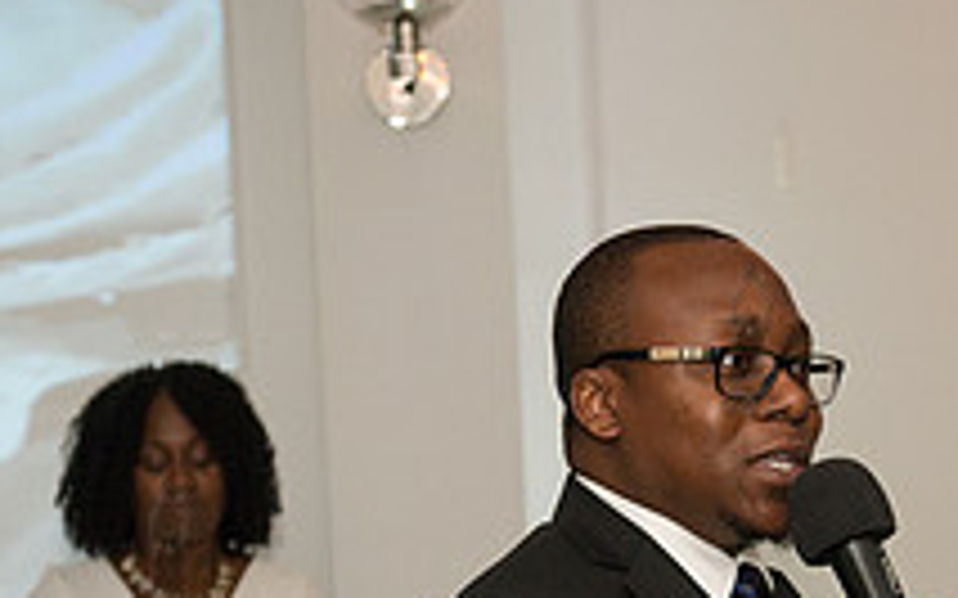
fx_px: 3472
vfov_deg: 9.7
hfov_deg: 15.6
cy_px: 771
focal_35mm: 133
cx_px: 747
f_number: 4.5
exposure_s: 1/400
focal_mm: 48
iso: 2500
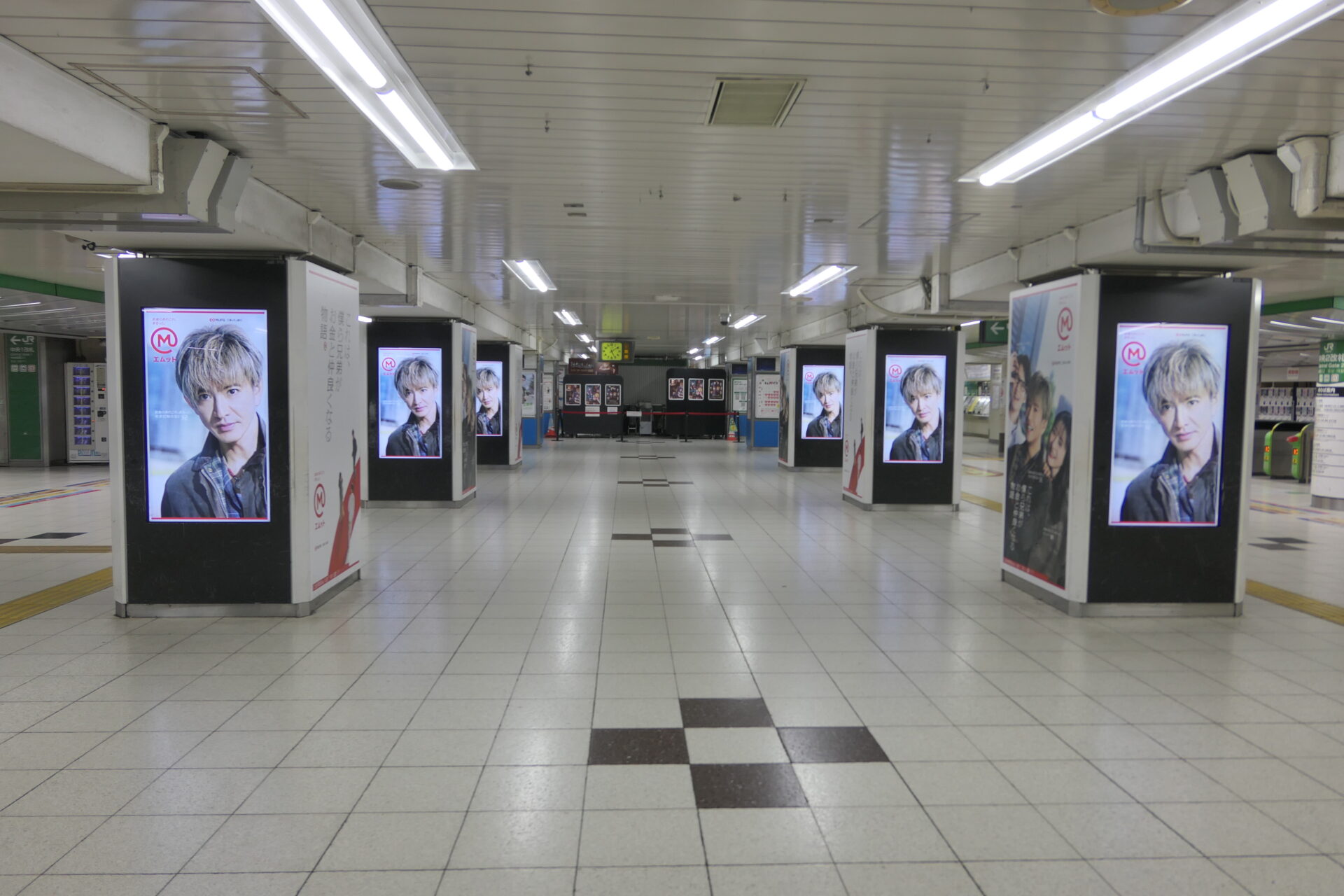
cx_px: 672
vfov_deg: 53.1
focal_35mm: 24
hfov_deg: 73.7
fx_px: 896
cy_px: 448
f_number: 2.8
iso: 125
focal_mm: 8.8
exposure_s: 1/125
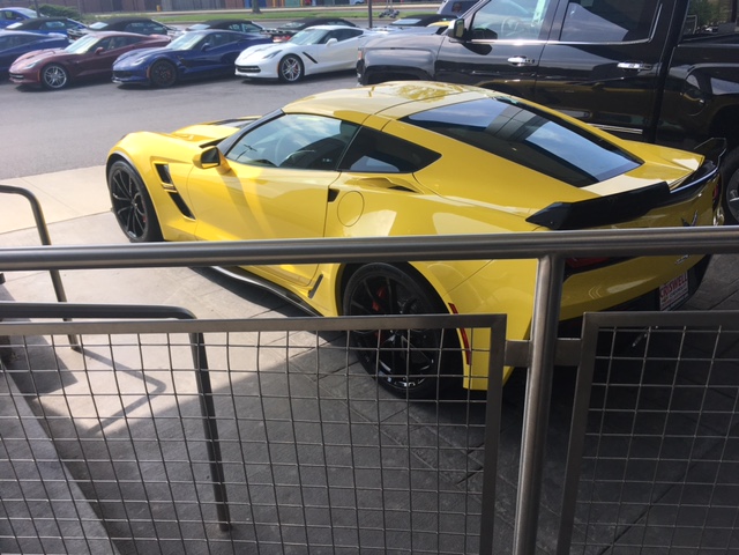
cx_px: 370
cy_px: 278
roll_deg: +2.8
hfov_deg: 61.7
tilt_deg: -25.5
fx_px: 619
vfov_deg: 48.2
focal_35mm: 29
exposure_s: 1/855
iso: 25
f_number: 2.2
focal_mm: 4.15
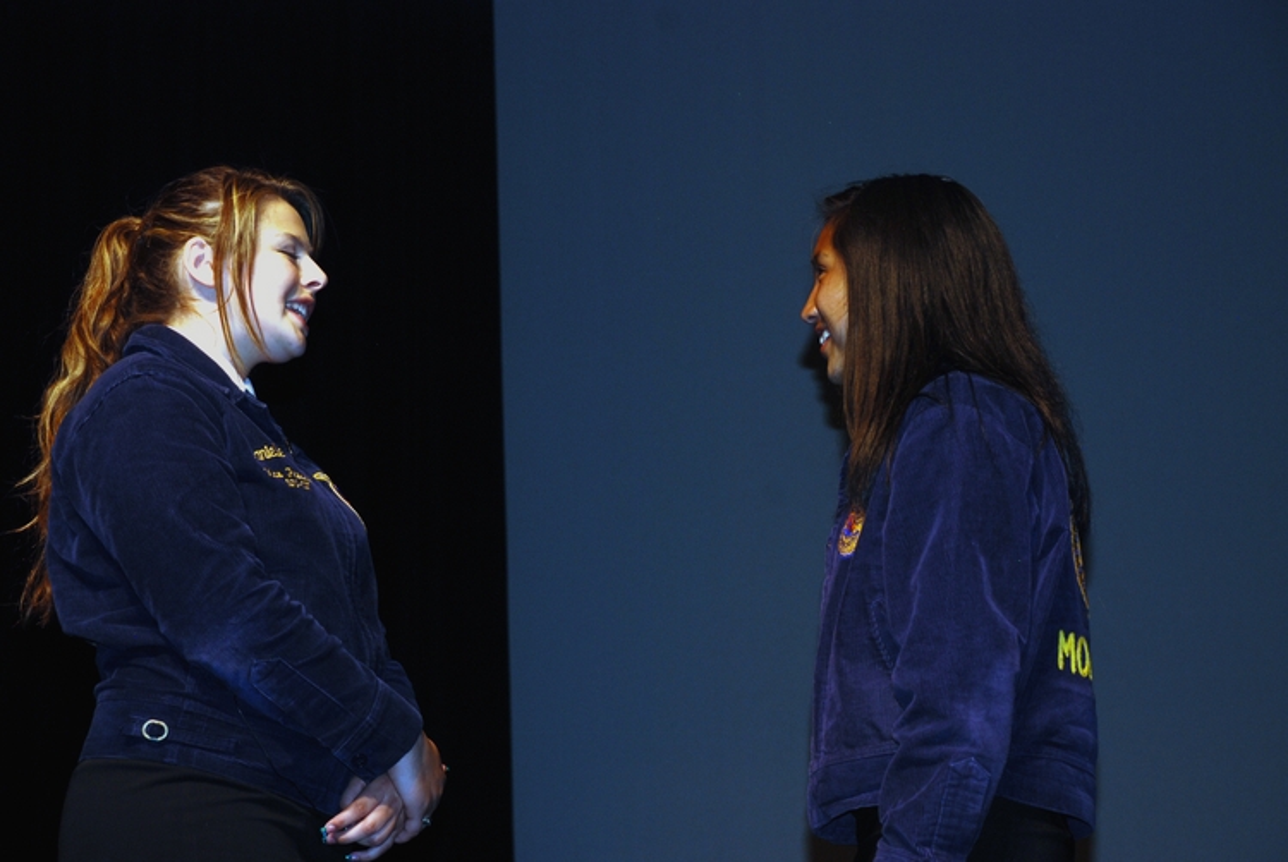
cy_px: 431
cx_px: 644
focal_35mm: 112
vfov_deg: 12.2
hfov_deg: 18.2
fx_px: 4030
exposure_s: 1/60
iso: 220
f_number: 5.6
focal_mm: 75
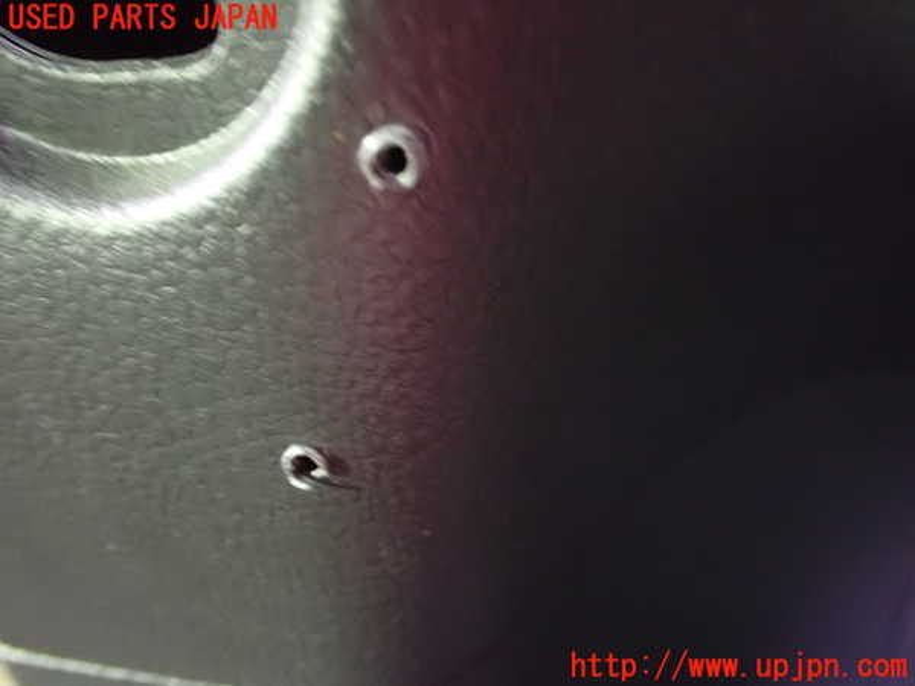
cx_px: 458
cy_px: 343
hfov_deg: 60.0
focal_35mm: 30
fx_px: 793
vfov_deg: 46.8
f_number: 2.3
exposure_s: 1/13
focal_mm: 5.4
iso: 1600
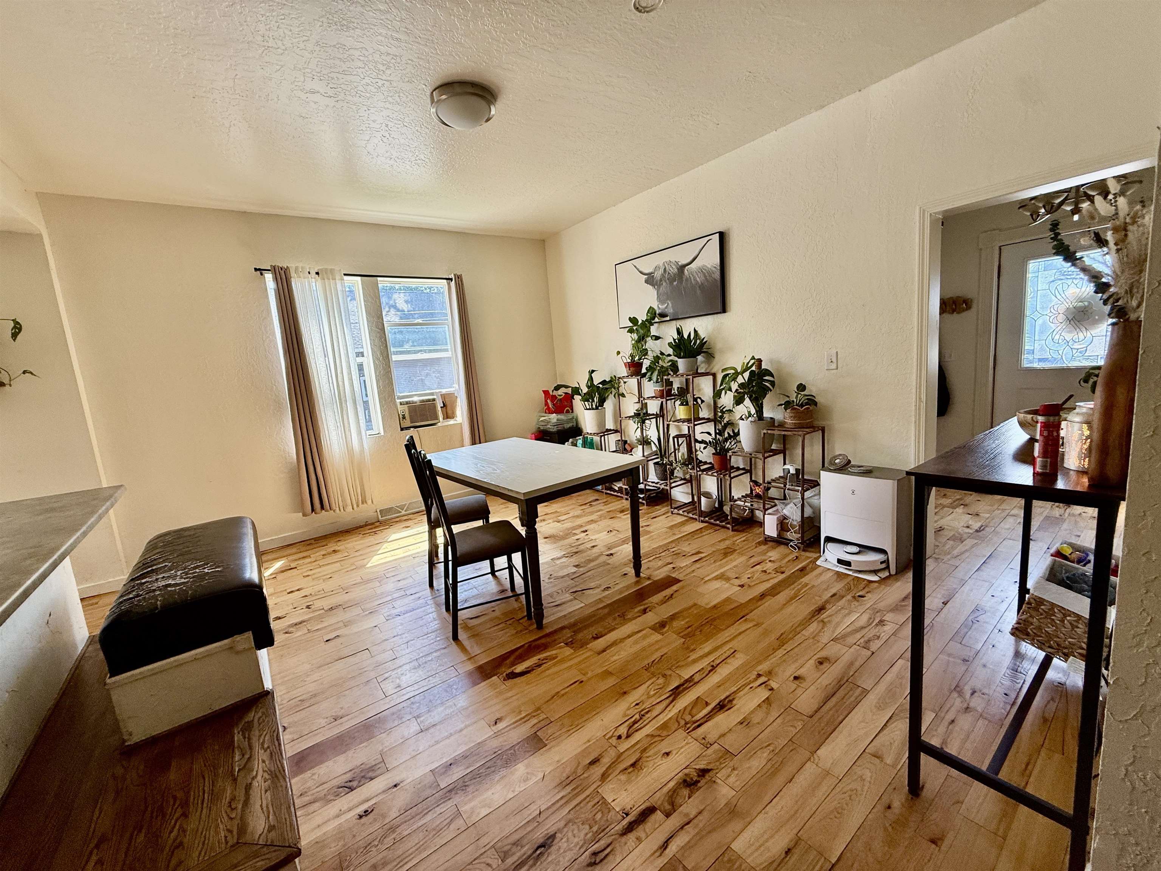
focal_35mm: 14
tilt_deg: -8.3
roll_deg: +4.8
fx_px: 470
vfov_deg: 85.7
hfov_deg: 102.1
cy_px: 436
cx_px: 580
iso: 100
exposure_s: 1/99
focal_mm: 2.22
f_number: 2.2
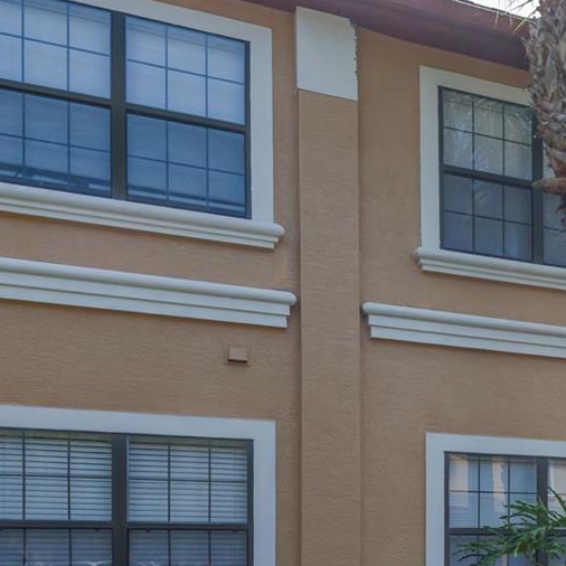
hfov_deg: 33.0
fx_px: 795
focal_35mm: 43
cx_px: 658
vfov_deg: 37.5
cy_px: 468
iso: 320
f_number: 10
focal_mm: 16
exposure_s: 1/320
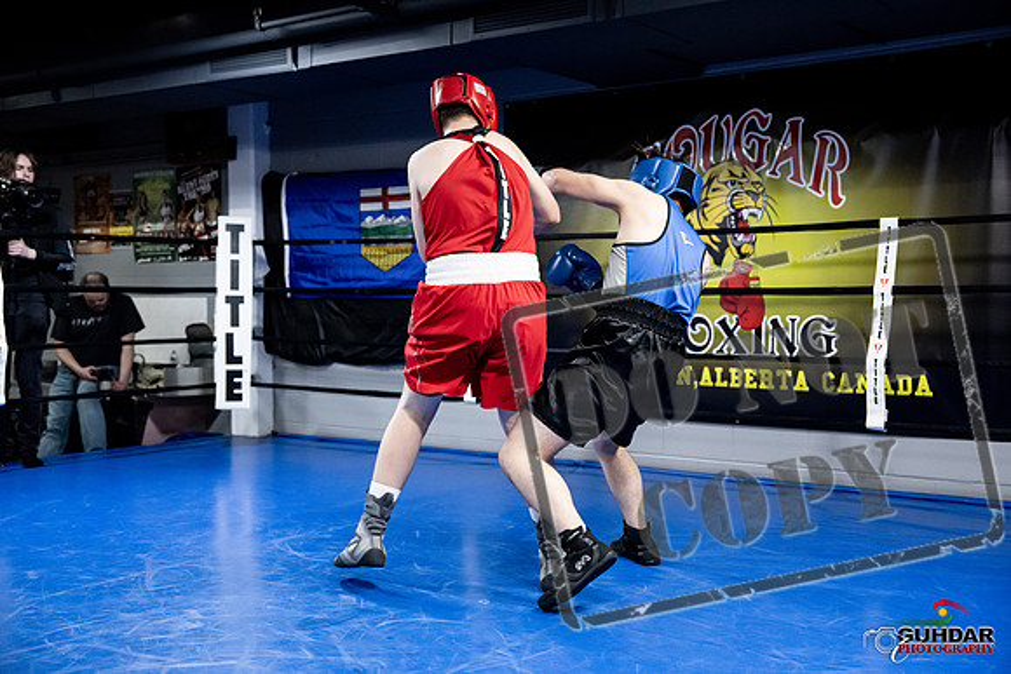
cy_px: 337
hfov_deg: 46.4
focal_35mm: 42
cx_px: 506
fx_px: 1180
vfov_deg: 31.9
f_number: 2.8
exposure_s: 1/1000
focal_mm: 42
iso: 8000
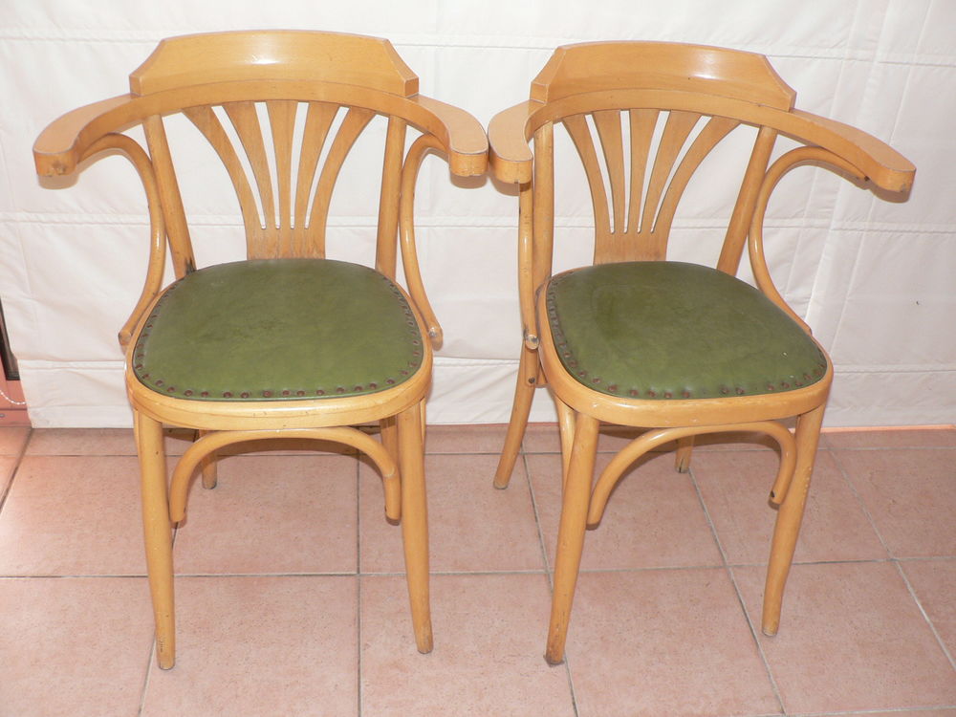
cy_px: 358
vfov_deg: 39.7
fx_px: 994
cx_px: 478
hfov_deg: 51.4
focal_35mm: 36
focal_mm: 6
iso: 100
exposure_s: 1/60
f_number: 2.8
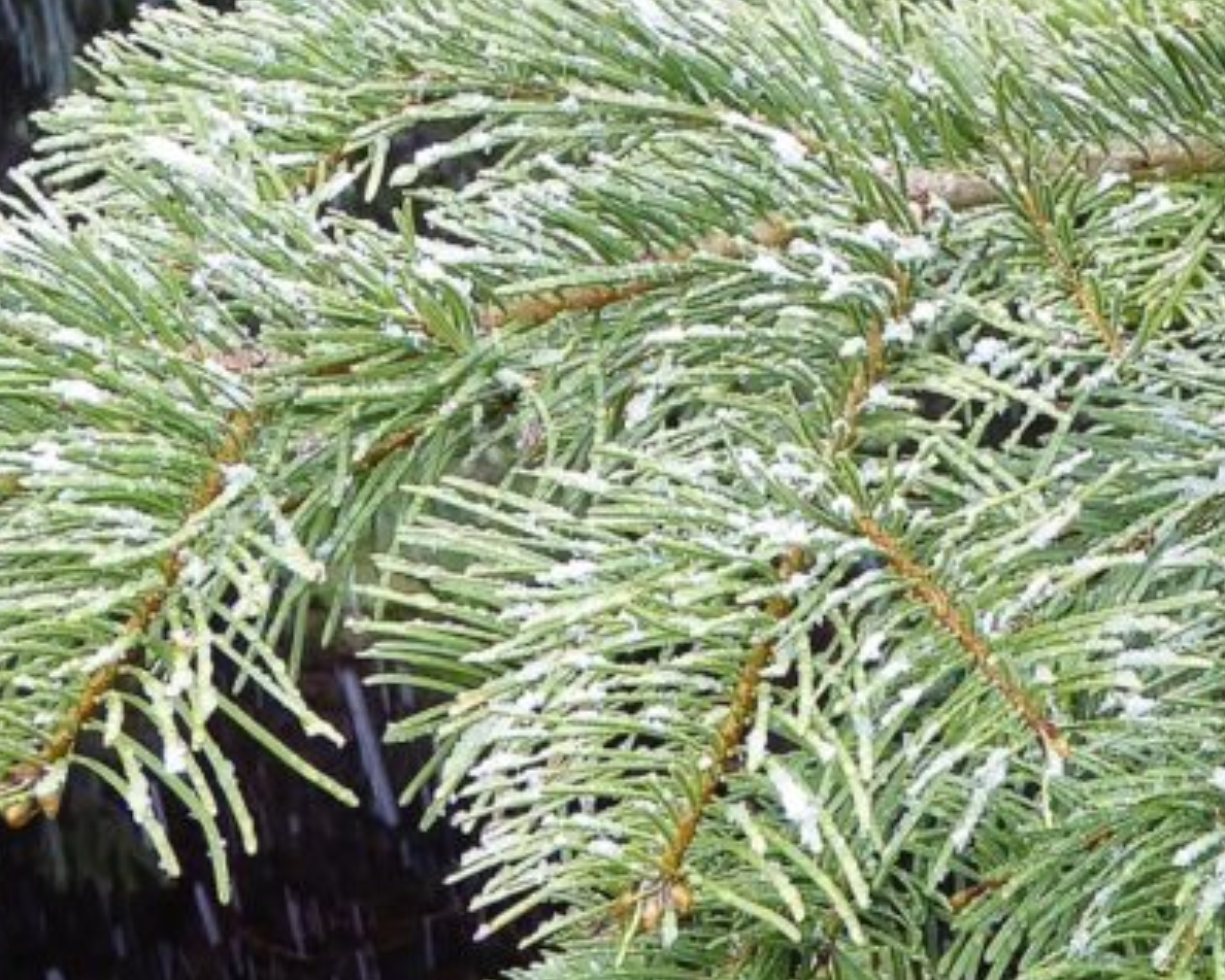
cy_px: 362
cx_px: 851
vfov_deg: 13.9
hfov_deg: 17.2
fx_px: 4025
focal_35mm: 111
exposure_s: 1/40
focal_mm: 7.8
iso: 400
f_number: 3.9
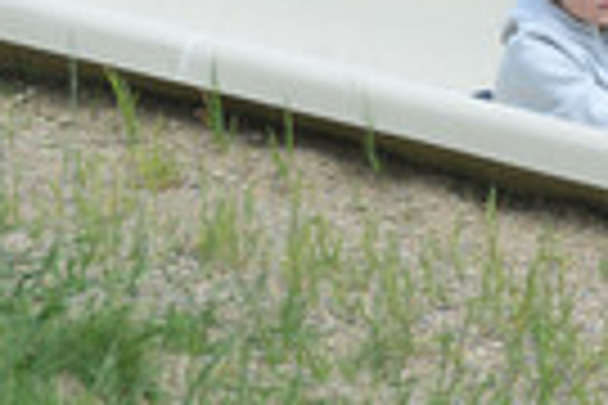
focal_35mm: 576
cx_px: 842
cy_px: 214
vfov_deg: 2.4
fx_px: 9727
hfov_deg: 3.6
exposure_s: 1/640
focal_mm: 195
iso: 450
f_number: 6.3
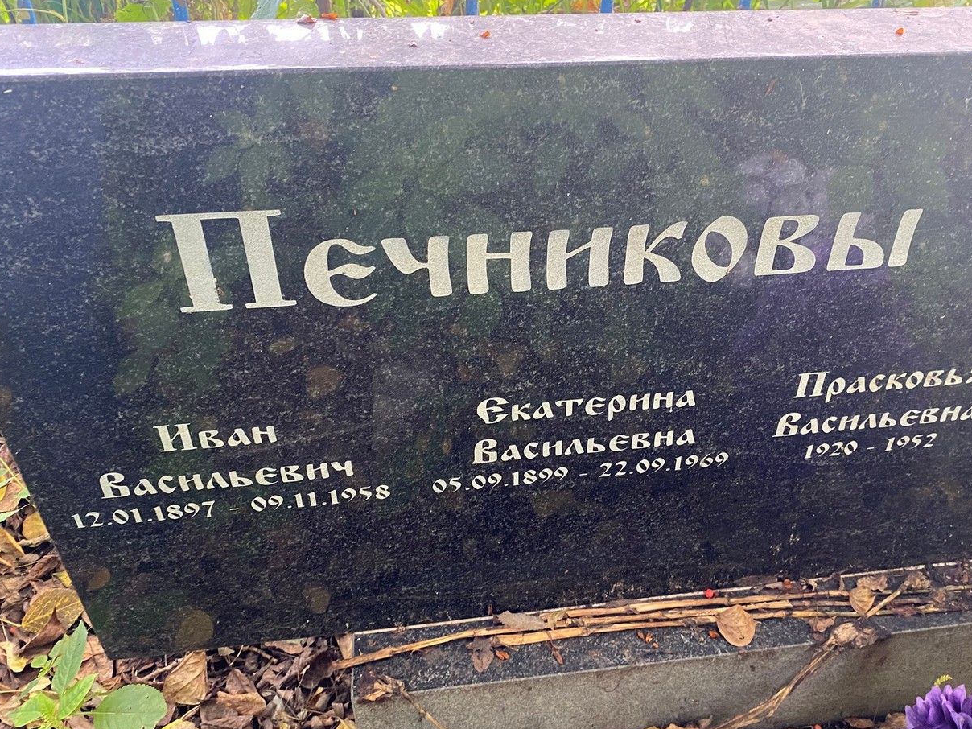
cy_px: 342
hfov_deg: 58.2
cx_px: 543
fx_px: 870
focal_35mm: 31
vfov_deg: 45.4
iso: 250
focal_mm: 4.25
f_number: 1.8
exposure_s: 1/60
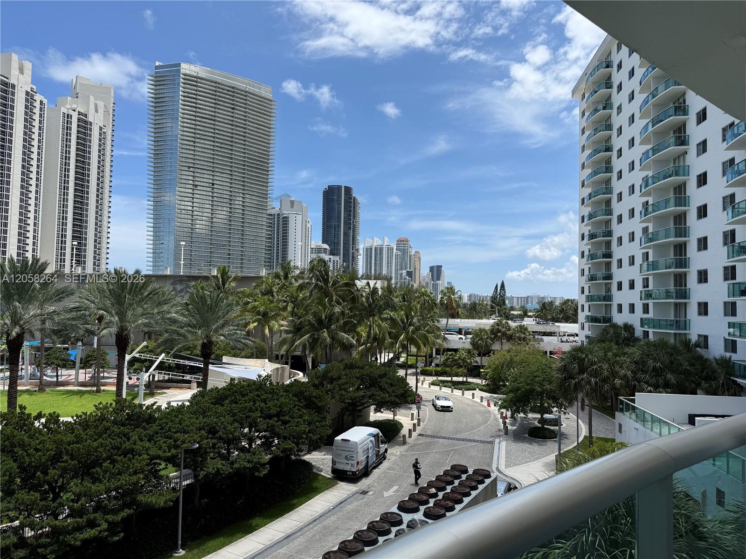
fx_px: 517
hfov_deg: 71.6
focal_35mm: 24
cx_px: 373
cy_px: 280
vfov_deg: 56.8
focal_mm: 6.76
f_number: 1.78
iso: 80
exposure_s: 1/4975
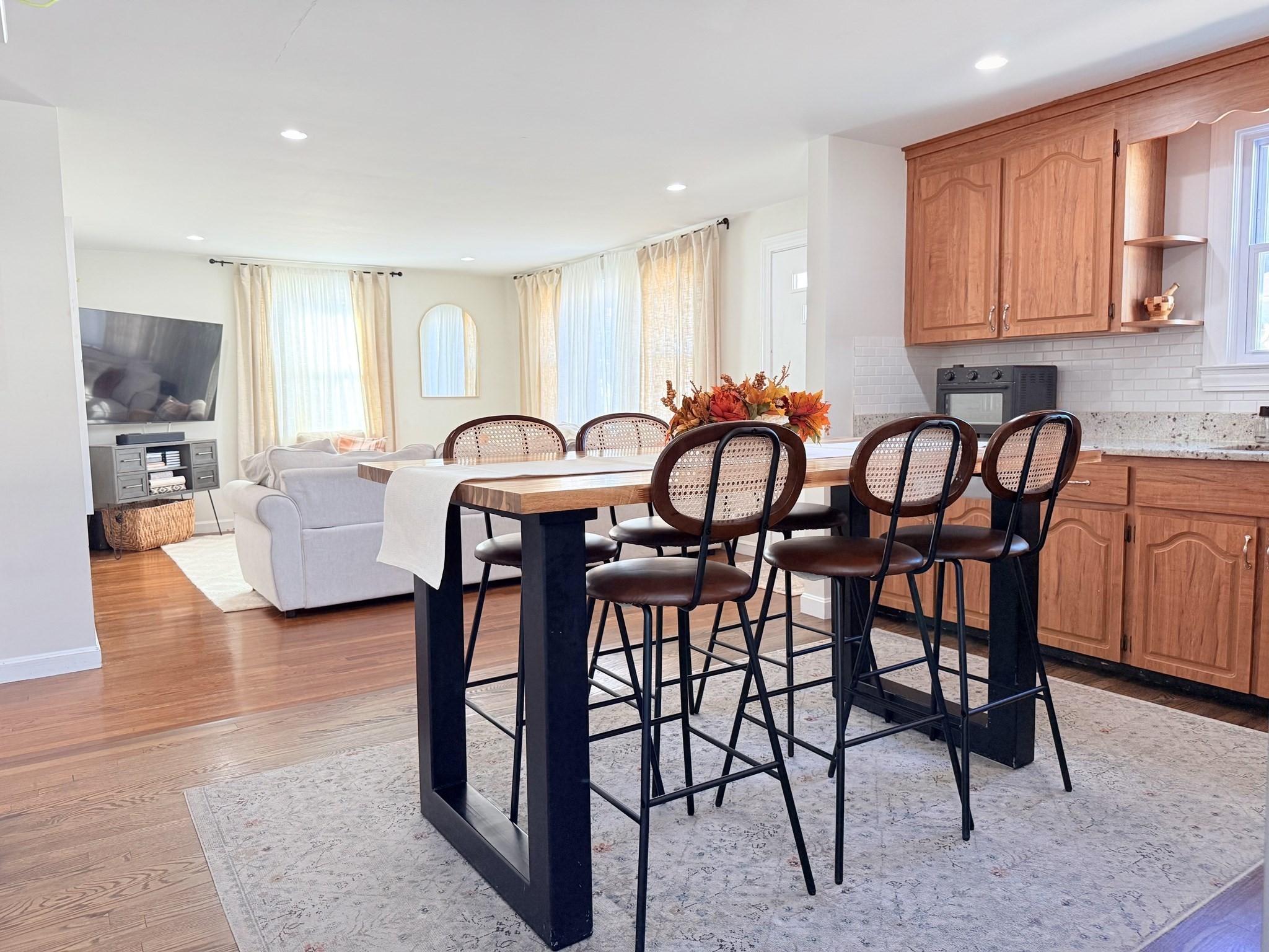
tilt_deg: -5.4
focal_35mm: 24
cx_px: 634
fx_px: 880
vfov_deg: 56.8
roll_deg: +0.9
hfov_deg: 71.6
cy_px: 476
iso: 200
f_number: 1.78
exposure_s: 1/120
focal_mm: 6.76
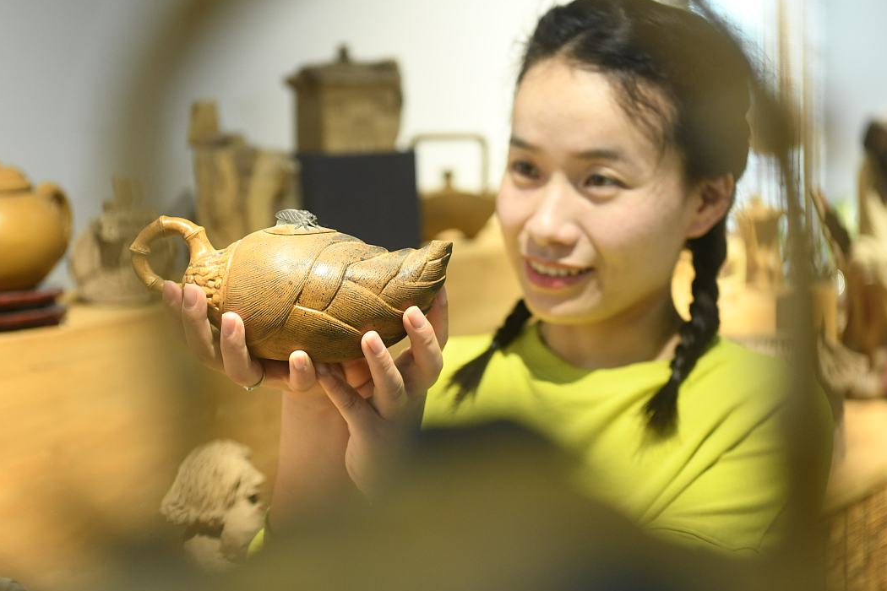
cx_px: 409
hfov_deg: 25.4
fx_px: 1971
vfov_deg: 17.1
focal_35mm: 80
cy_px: 306
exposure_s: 1/80
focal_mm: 70
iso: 1600
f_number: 4.5
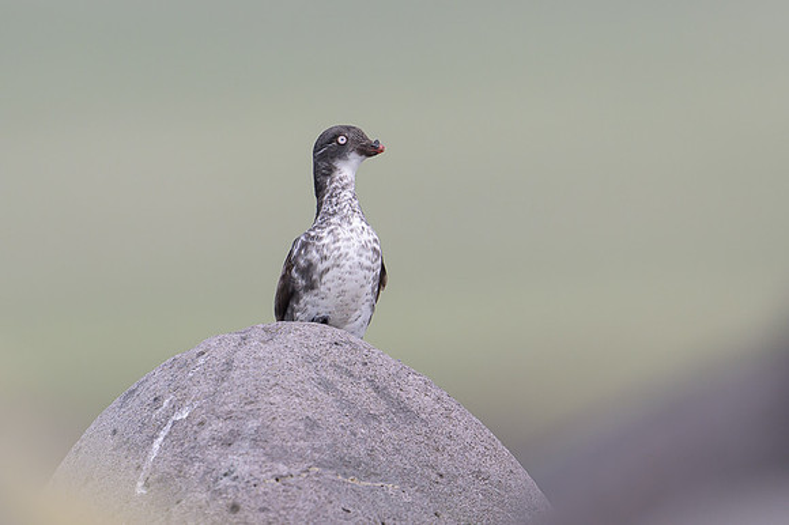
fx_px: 20964
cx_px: 351
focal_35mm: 957
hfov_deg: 2.2
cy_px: 76
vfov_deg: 1.4
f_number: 5.6
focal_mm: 560
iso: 640
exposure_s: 1/2500
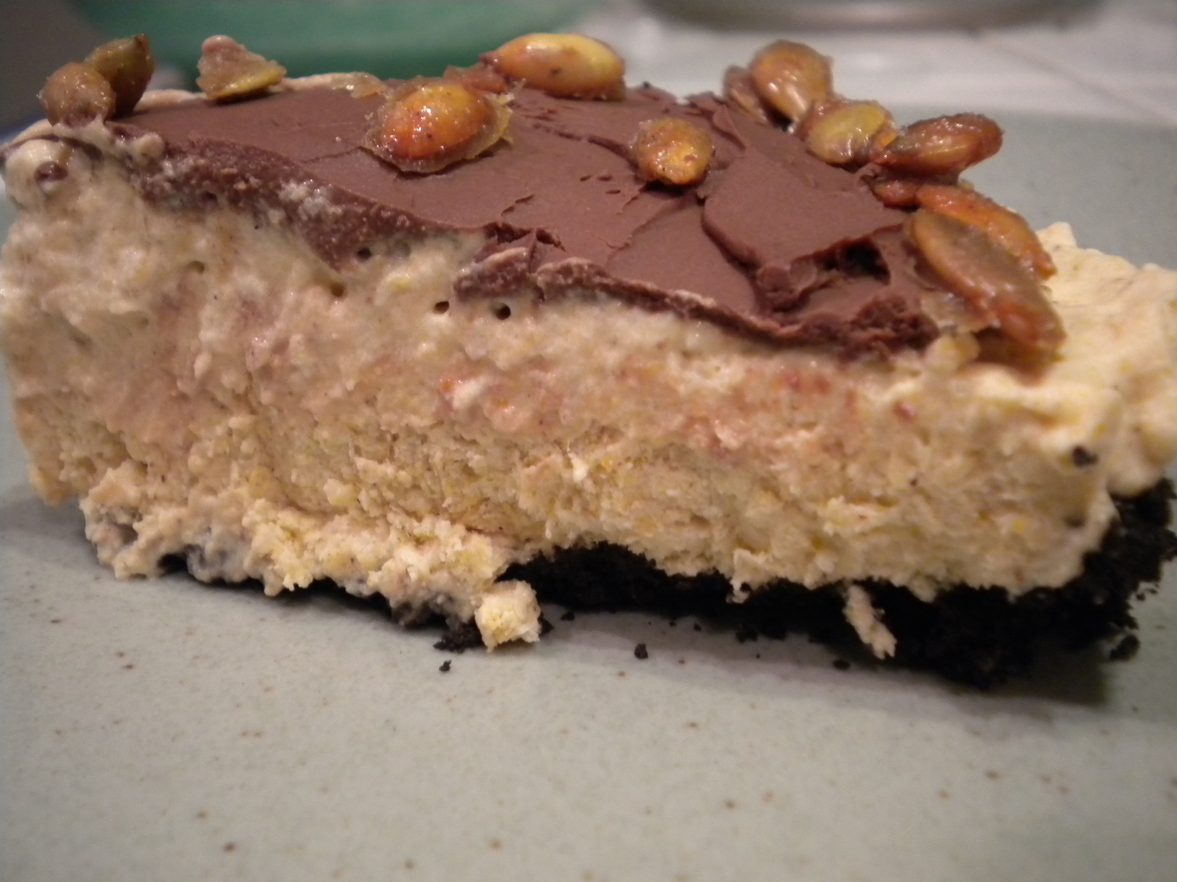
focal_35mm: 41
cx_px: 588
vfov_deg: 35.1
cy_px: 441
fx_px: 1394
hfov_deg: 45.8
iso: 400
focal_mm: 7.4
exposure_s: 1/14.2
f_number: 3.5
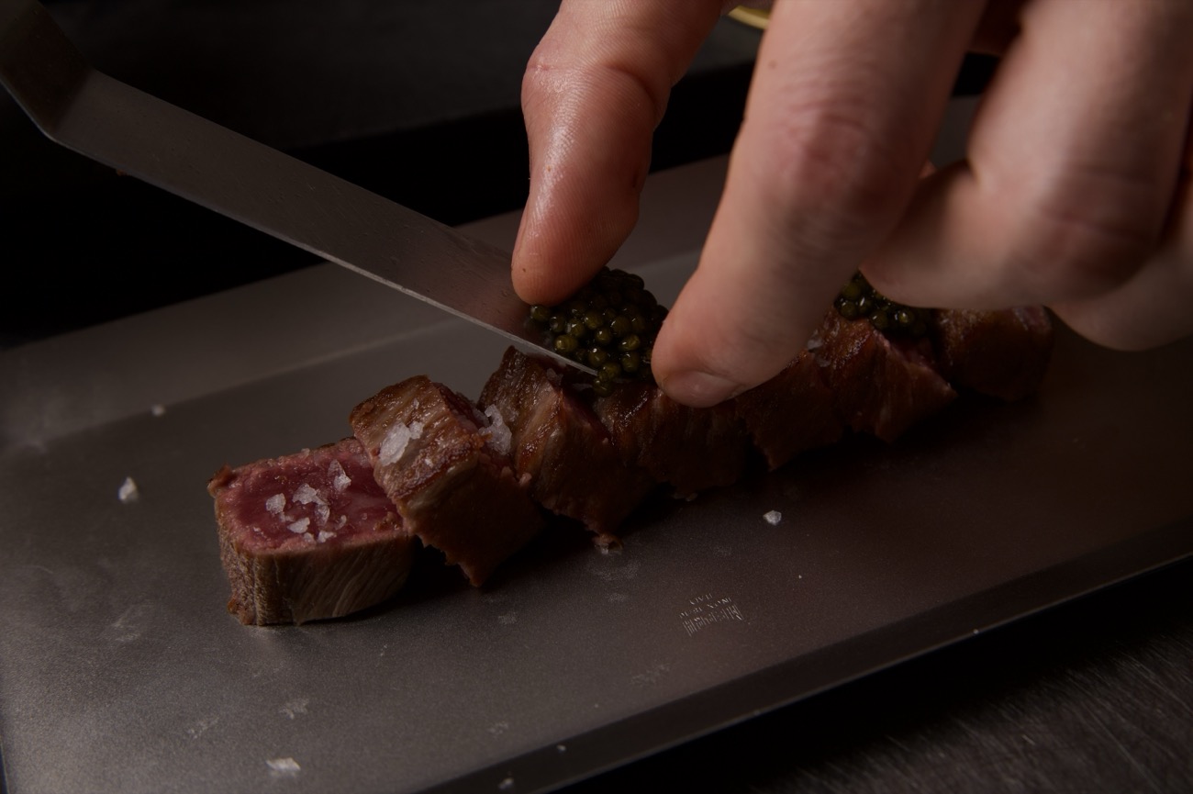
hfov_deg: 34.5
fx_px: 1921
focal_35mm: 58
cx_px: 596
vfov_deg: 23.4
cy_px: 397
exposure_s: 1/160
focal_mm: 58
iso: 250
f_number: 8
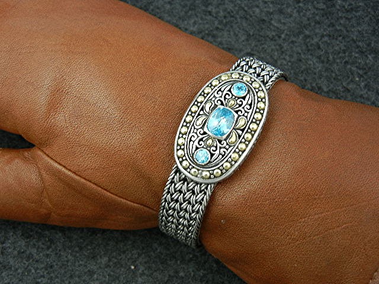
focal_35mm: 59
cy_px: 142
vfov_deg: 24.8
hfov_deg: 32.7
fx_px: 646
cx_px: 190
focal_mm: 10.6
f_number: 4
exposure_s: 1/7.7
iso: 200
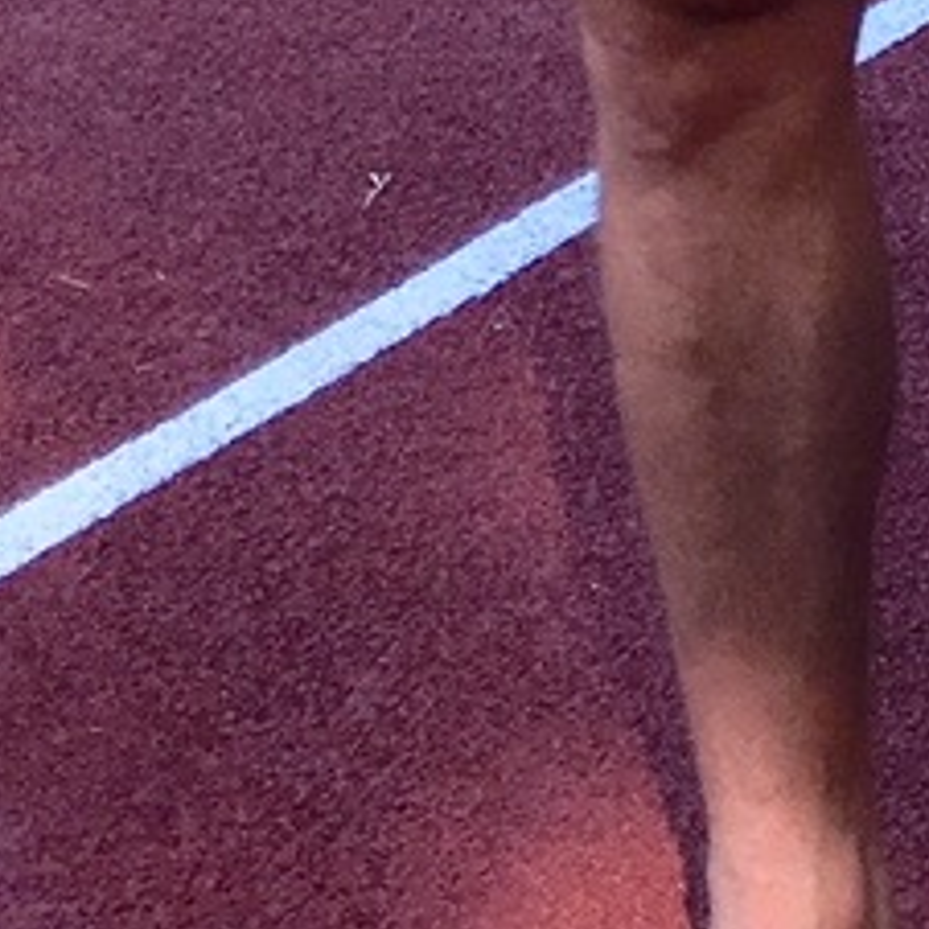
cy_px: -1628
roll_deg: +0.3
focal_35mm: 145
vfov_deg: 9.9
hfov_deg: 11.9
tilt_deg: -5.2
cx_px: 966
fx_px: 4403
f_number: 2.2
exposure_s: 1/646
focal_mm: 4.15
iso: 25
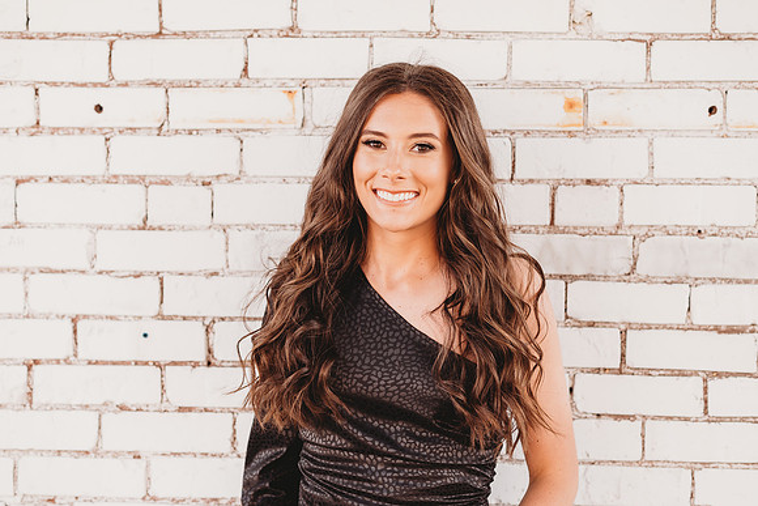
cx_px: 379
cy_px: 253
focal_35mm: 85
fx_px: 1790
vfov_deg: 16.1
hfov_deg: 23.9
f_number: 2.5
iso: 100
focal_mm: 85
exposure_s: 1/250
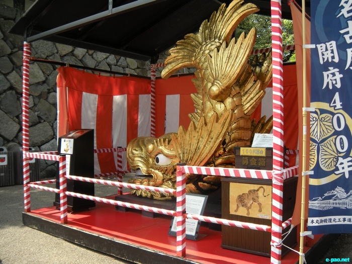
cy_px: 132
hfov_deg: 52.6
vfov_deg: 40.7
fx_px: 356
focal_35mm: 35
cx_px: 176
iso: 64
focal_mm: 5.9
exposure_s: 1/258
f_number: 3.8
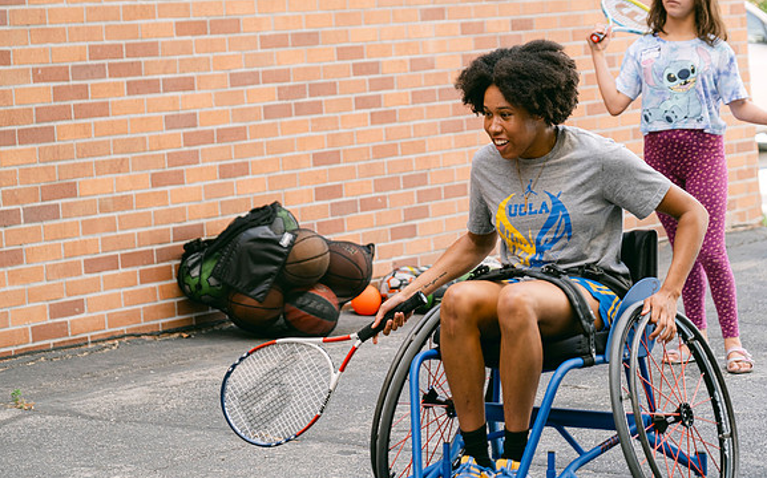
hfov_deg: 17.1
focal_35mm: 122
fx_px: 2549
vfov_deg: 10.7
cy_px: 234
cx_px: 384
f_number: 2.8
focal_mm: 77.3
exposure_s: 1/180
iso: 160
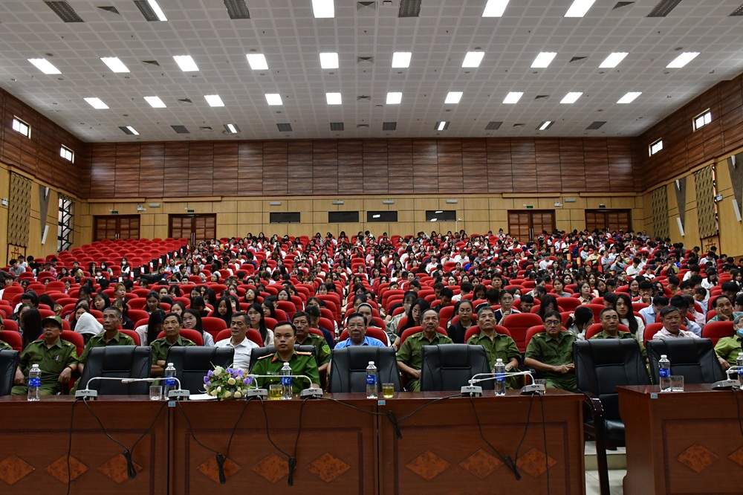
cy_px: 248
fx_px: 619
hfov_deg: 61.9
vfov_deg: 43.6
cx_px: 372
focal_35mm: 30
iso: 3200
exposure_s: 1/30
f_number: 7.1
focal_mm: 20
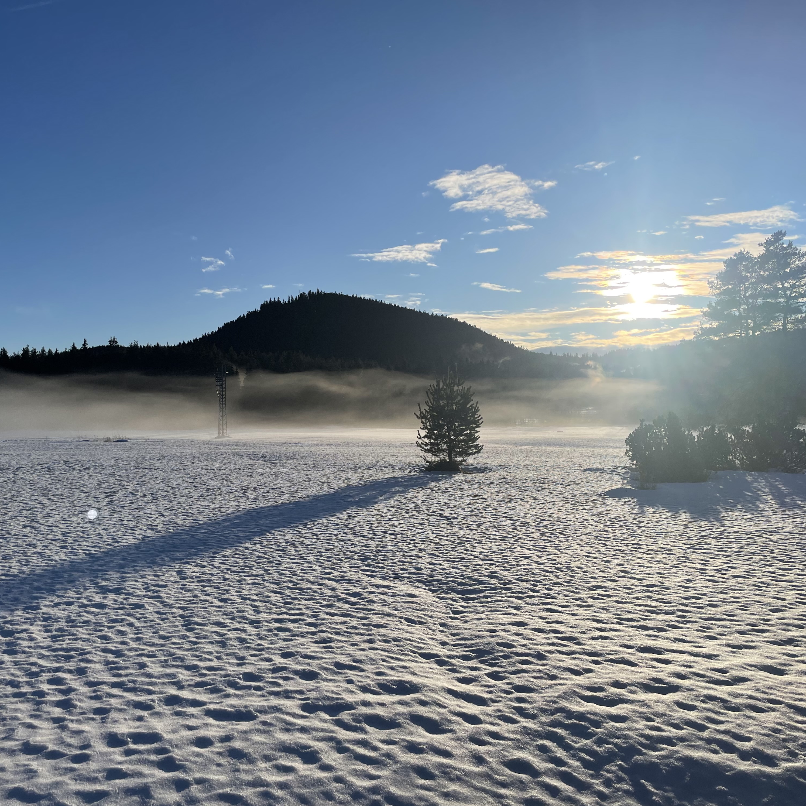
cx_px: 361
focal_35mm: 31
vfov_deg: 52.5
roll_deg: +1.0
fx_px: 817
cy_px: 404
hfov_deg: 52.4
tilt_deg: +0.2
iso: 32
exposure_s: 1/13333
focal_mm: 4.2
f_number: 1.6
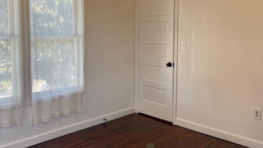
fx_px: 293
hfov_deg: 48.3
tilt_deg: -5.4
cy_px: 51
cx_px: 146
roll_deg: +0.3
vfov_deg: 28.2
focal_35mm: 42
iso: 100
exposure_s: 1/120
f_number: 1.6
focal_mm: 4.2
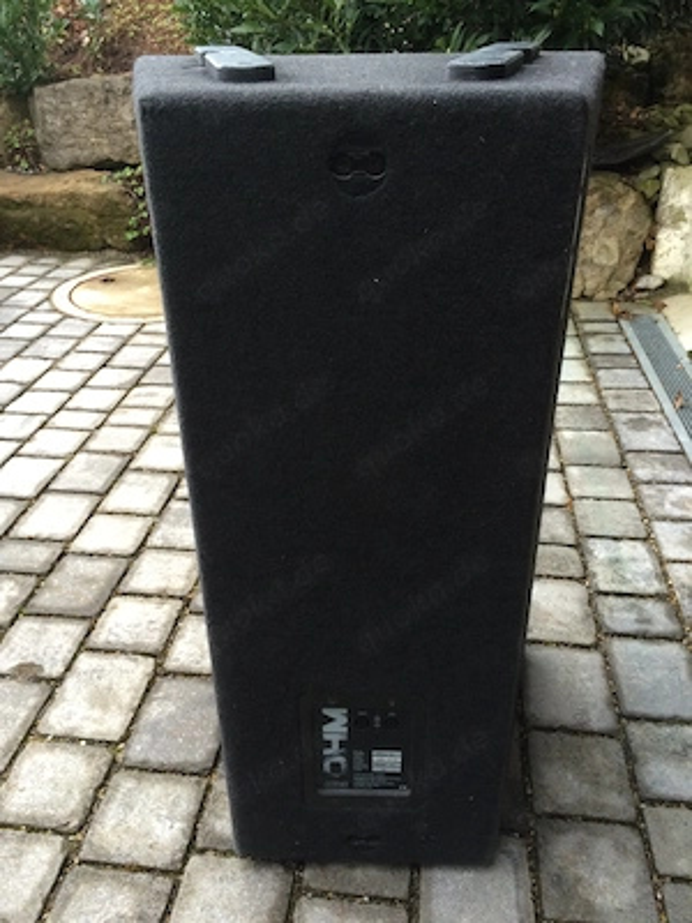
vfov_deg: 61.7
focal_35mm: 29
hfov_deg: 48.2
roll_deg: +5.4
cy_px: 462
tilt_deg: -28.4
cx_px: 346
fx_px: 773
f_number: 2.2
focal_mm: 4.15
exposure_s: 1/30
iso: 64
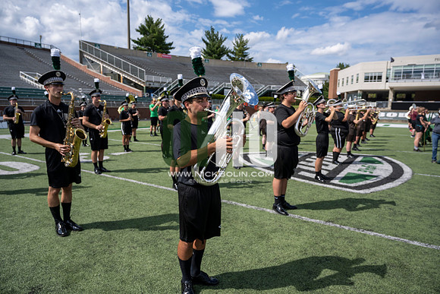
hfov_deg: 73.7
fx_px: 293
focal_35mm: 24
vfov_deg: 53.2
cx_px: 220
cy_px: 147
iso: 200
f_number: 5
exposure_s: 1/1600
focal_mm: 24
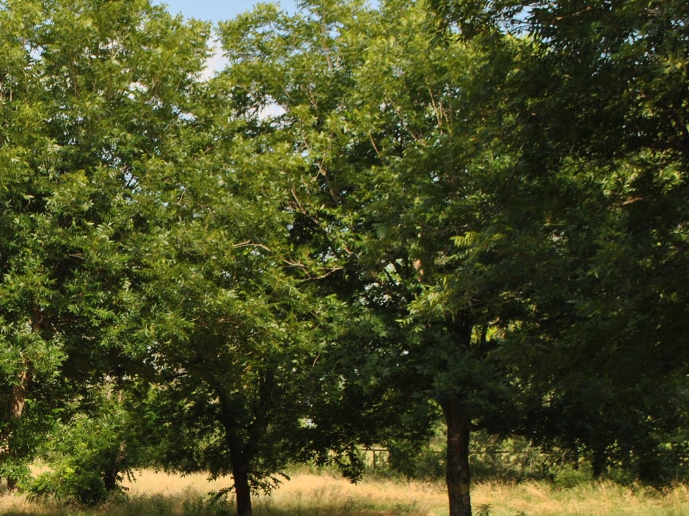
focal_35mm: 88
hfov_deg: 21.5
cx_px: 0
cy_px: 406
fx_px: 1751
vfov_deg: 16.7
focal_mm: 30
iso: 100
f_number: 7.1
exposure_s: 1/200
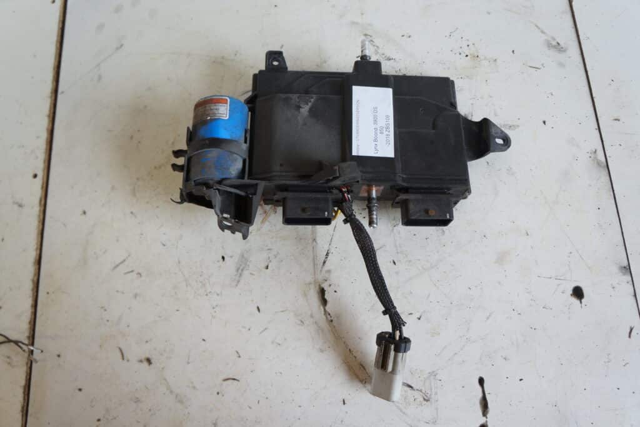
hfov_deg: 61.9
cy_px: 214
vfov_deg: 43.6
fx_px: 533
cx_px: 320
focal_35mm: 30
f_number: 4
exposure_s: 1/60
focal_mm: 20
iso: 250
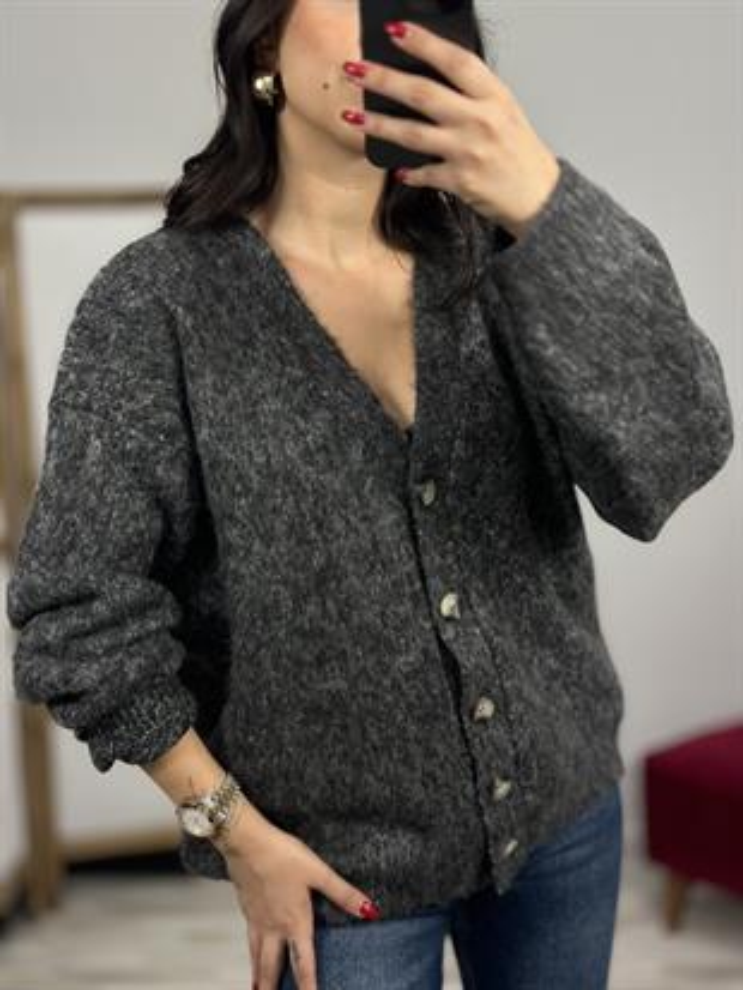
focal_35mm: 48
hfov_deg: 30.3
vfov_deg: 39.6
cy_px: 495
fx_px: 1373
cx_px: 372
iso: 125
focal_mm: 6.86
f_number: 1.78
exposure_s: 1/100
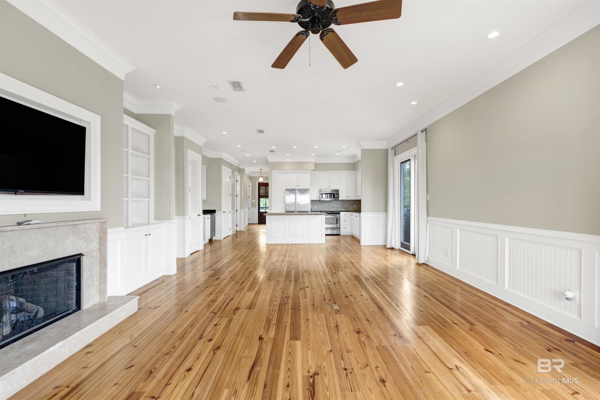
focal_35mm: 15
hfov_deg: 100.4
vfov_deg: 77.3
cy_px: 200
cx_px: 300
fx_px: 250
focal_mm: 15
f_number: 11
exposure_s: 1/10
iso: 400
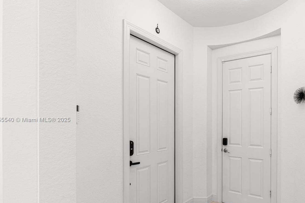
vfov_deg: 54.8
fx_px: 195
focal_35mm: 23
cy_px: 120
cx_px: 202
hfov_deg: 73.9
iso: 400
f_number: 8
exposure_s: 1/4
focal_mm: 16
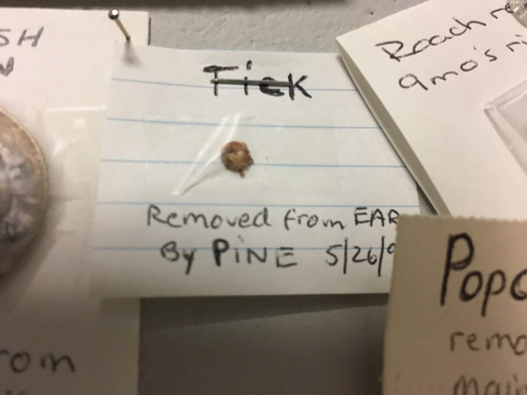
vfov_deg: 48.2
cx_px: 264
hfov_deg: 61.7
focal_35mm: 29
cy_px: 198
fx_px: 442
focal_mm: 4.15
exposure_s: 1/15
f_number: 2.2
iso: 50
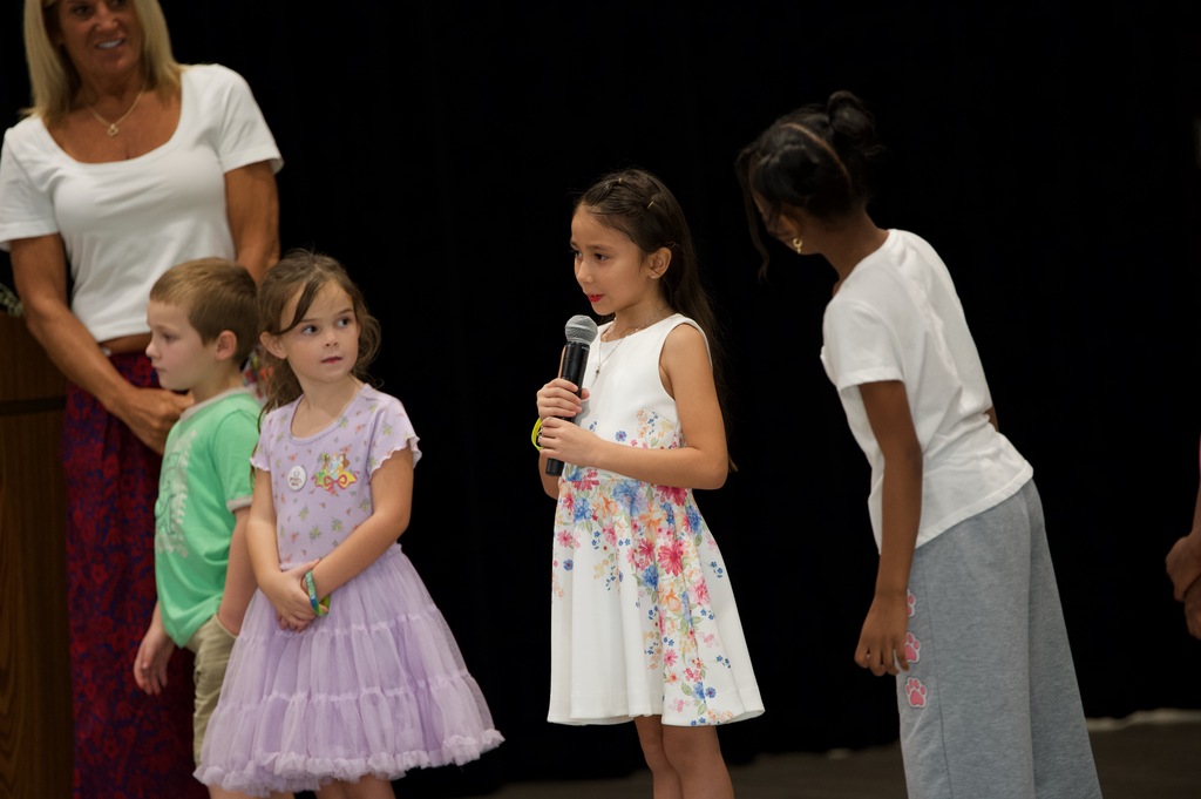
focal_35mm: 200
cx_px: 600
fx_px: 6667
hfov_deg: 10.3
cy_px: 400
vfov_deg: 6.9
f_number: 2.8
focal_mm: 200
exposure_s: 1/320
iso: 1600
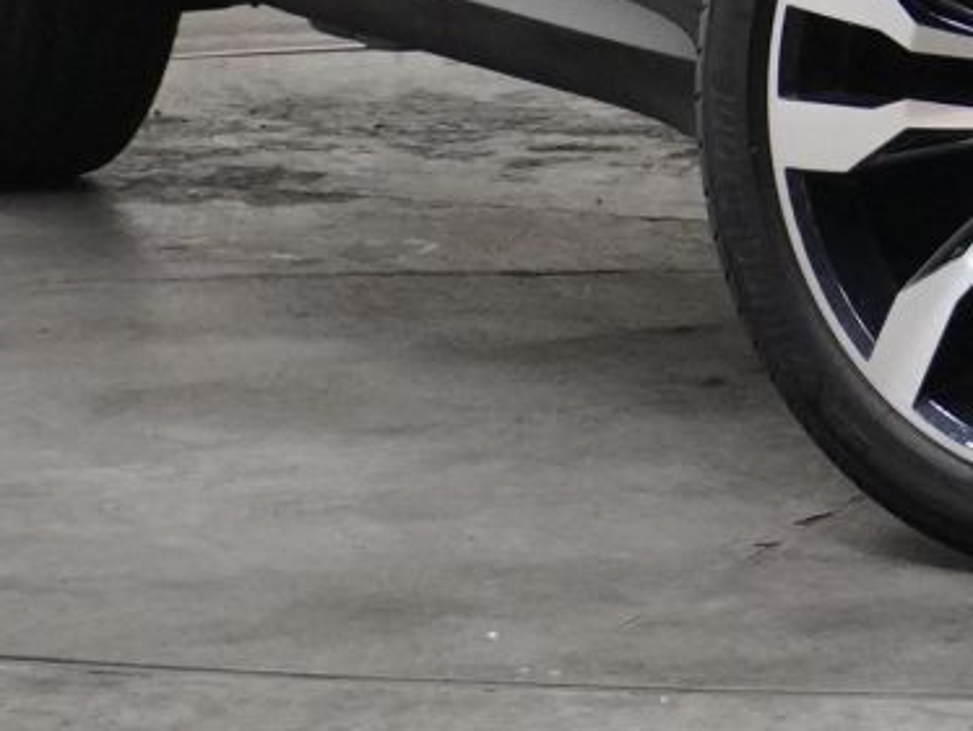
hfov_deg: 7.1
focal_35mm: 271
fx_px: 7622
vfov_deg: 5.4
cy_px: -502
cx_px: 1639
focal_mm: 44
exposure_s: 1/200
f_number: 5.6
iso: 4000
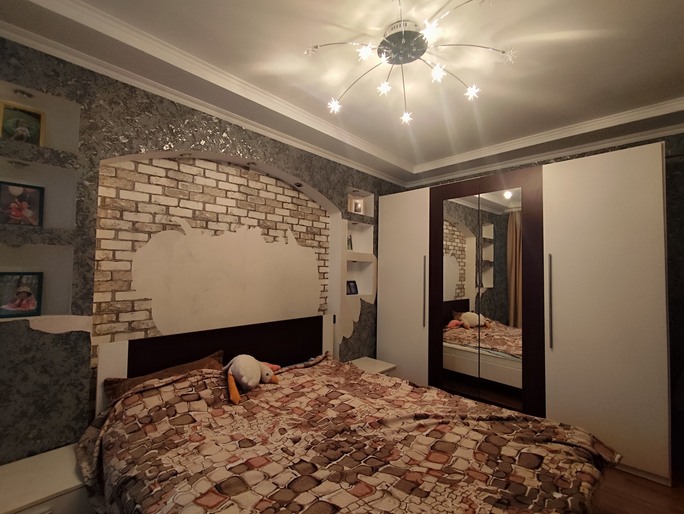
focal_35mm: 16
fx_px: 316
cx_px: 342
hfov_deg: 94.5
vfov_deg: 78.2
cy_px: 257
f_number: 2.2
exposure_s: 1/60
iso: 100
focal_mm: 1.65
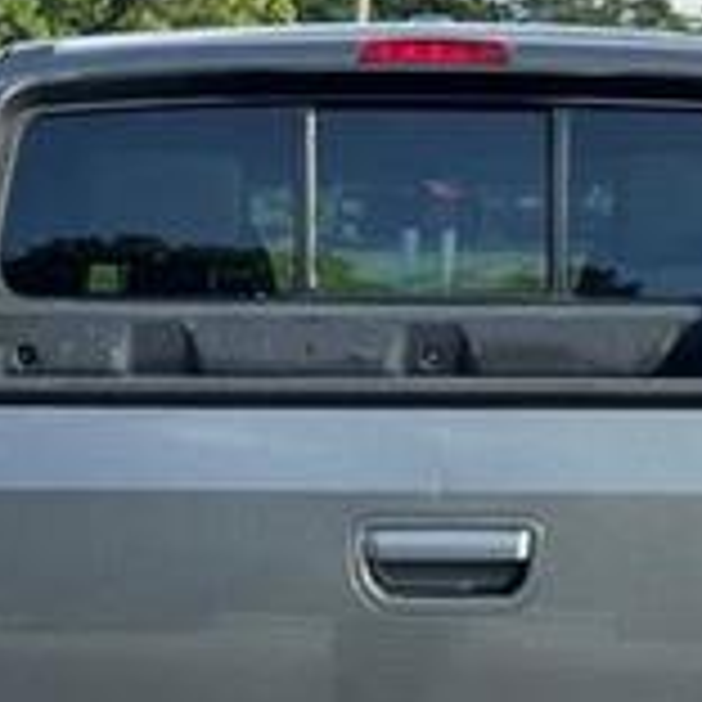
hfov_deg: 12.7
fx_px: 3143
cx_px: 468
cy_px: 706
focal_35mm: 137
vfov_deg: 12.6
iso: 64
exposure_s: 1/1076
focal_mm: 6.76
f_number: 1.78
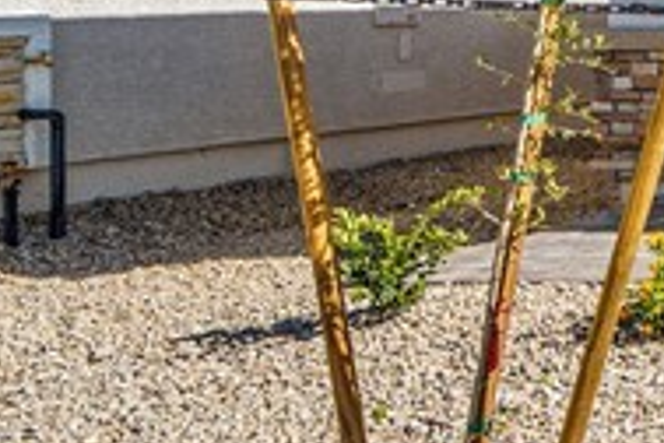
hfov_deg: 13.2
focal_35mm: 86
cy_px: -46
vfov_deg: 15.5
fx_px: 1586
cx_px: 1771
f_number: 9
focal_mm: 15
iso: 200
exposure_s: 1/400
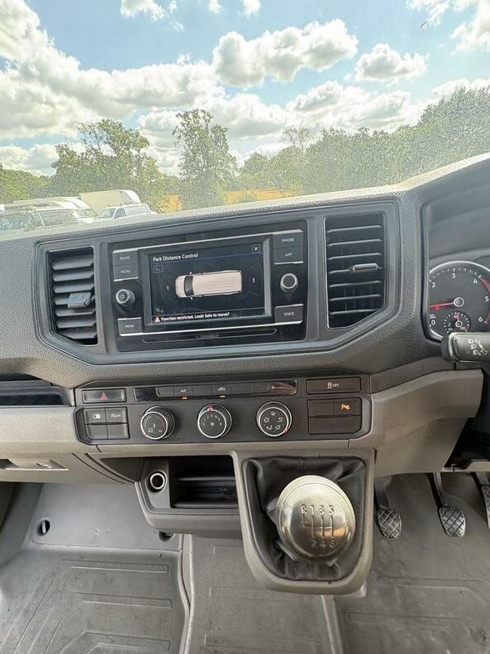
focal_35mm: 16
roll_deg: -2.3
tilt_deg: -26.0
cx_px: 251
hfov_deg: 78.1
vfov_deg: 94.1
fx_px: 302
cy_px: 364
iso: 125
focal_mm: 2.22
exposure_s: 1/123
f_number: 2.2
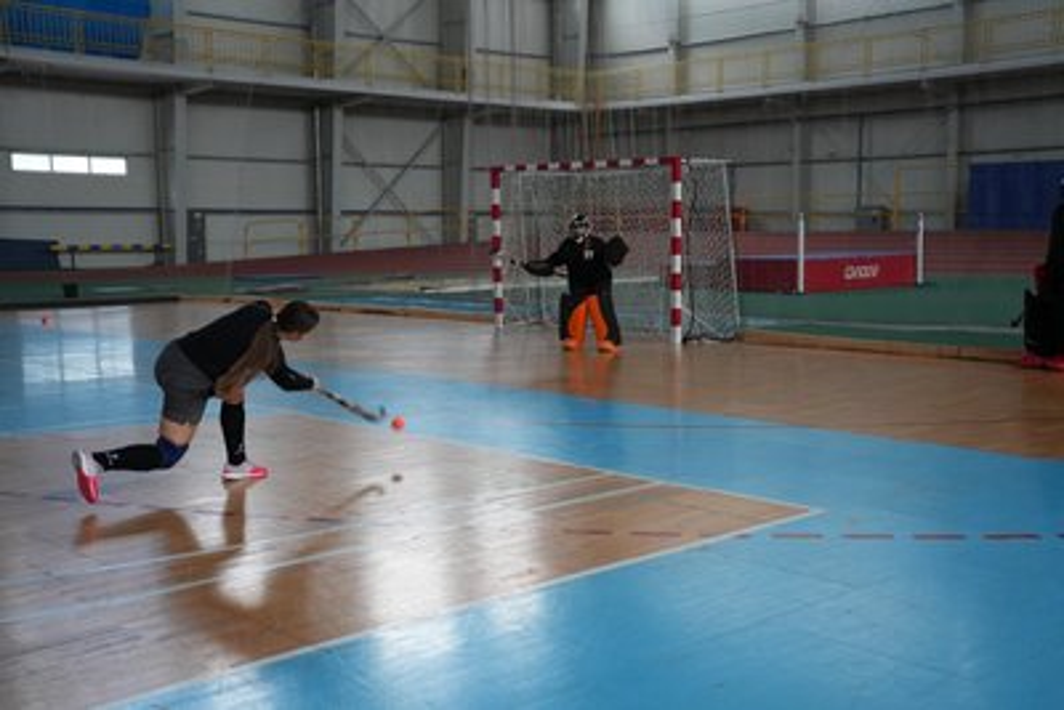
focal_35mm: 43
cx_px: 532
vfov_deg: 31.2
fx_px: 1271
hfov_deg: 45.4
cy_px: 355
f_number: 2.8
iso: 4000
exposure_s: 1/200
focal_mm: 43
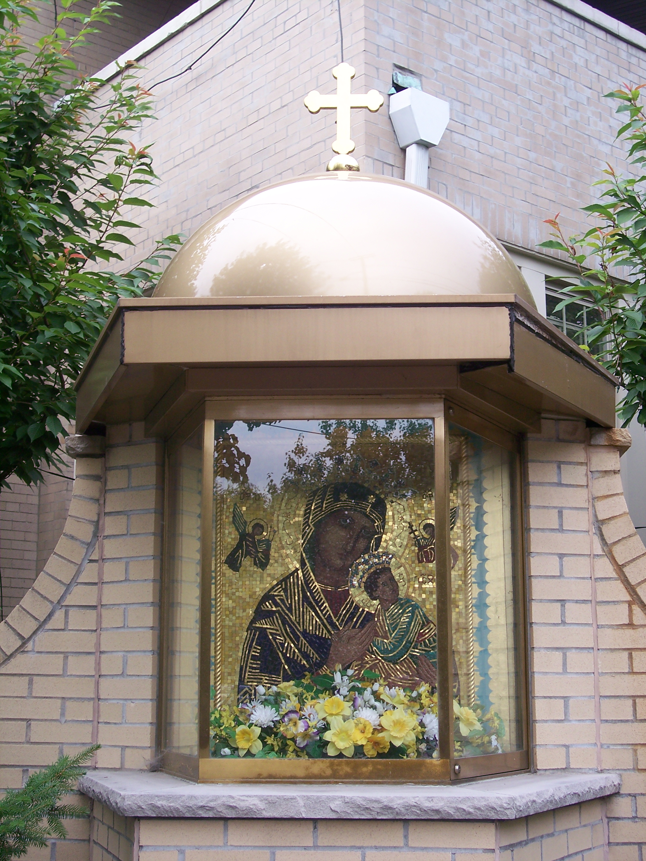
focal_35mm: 52
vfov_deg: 36.8
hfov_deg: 28.0
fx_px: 1294
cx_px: 323
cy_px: 430
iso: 100
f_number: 4
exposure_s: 1/180
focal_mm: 10.7
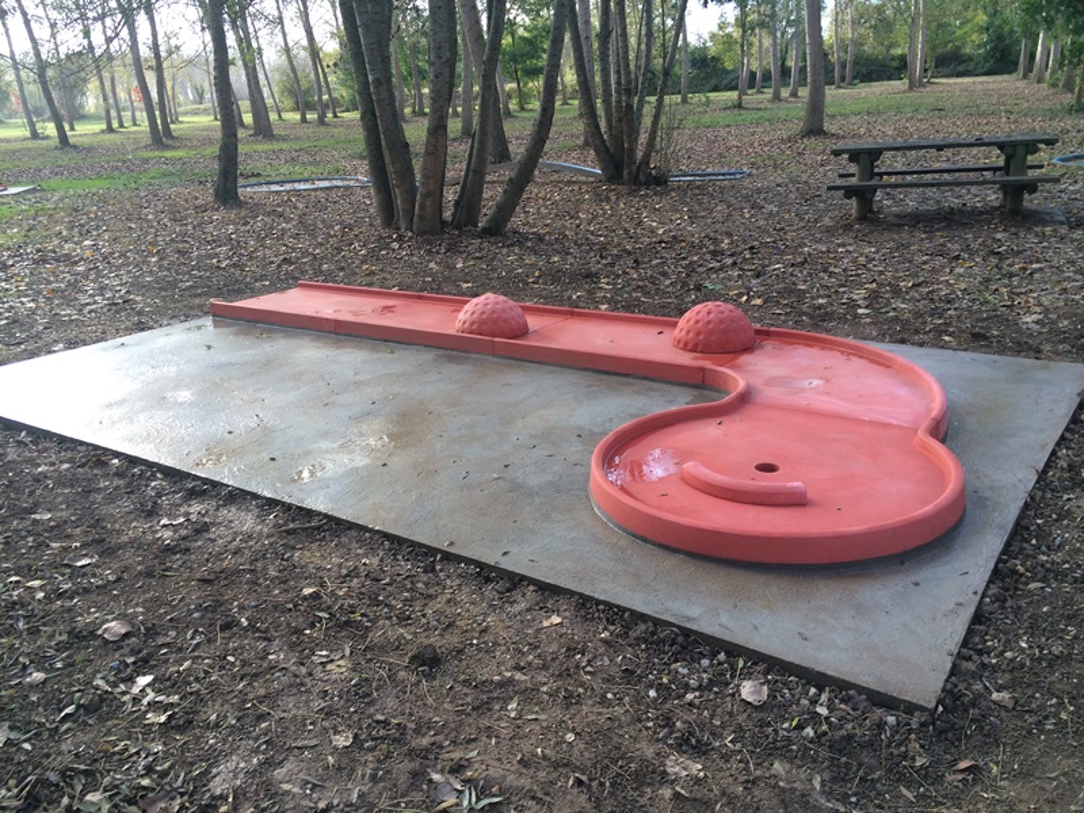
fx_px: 939
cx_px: 542
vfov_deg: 46.8
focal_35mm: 30
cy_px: 406
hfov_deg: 60.0
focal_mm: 4.12
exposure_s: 1/120
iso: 32
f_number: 2.2
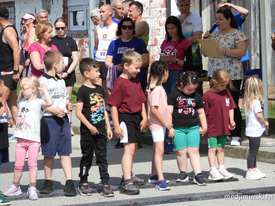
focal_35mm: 145
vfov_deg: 10.2
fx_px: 1152
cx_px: 138
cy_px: 103
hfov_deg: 13.6
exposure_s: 1/800
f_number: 4
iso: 100
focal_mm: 26.1
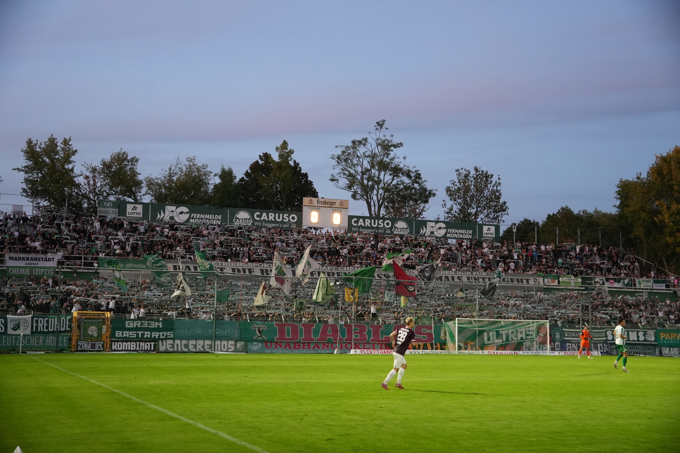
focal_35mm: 49
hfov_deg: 40.3
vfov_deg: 27.5
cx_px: 340
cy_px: 226
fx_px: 925
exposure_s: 1/160
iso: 2000
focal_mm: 33
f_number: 4
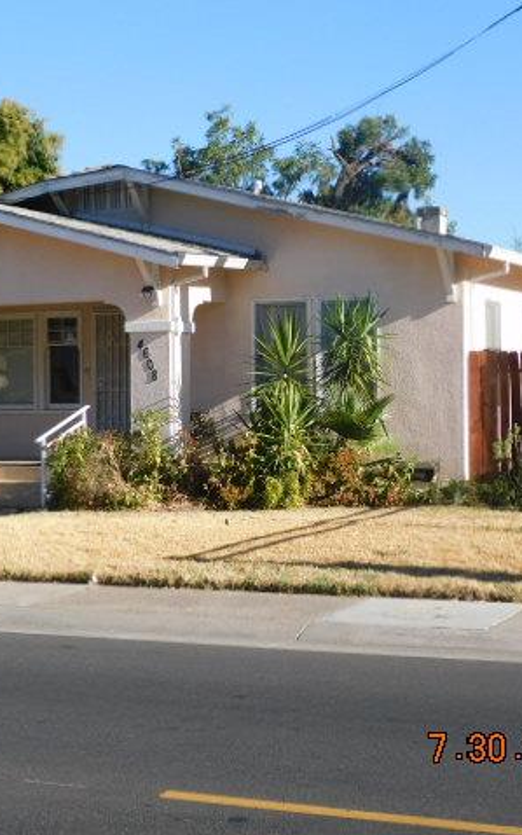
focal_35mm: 71
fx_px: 1615
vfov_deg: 29.0
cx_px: 253
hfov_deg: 18.4
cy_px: 418
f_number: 4
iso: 125
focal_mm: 9
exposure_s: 1/640
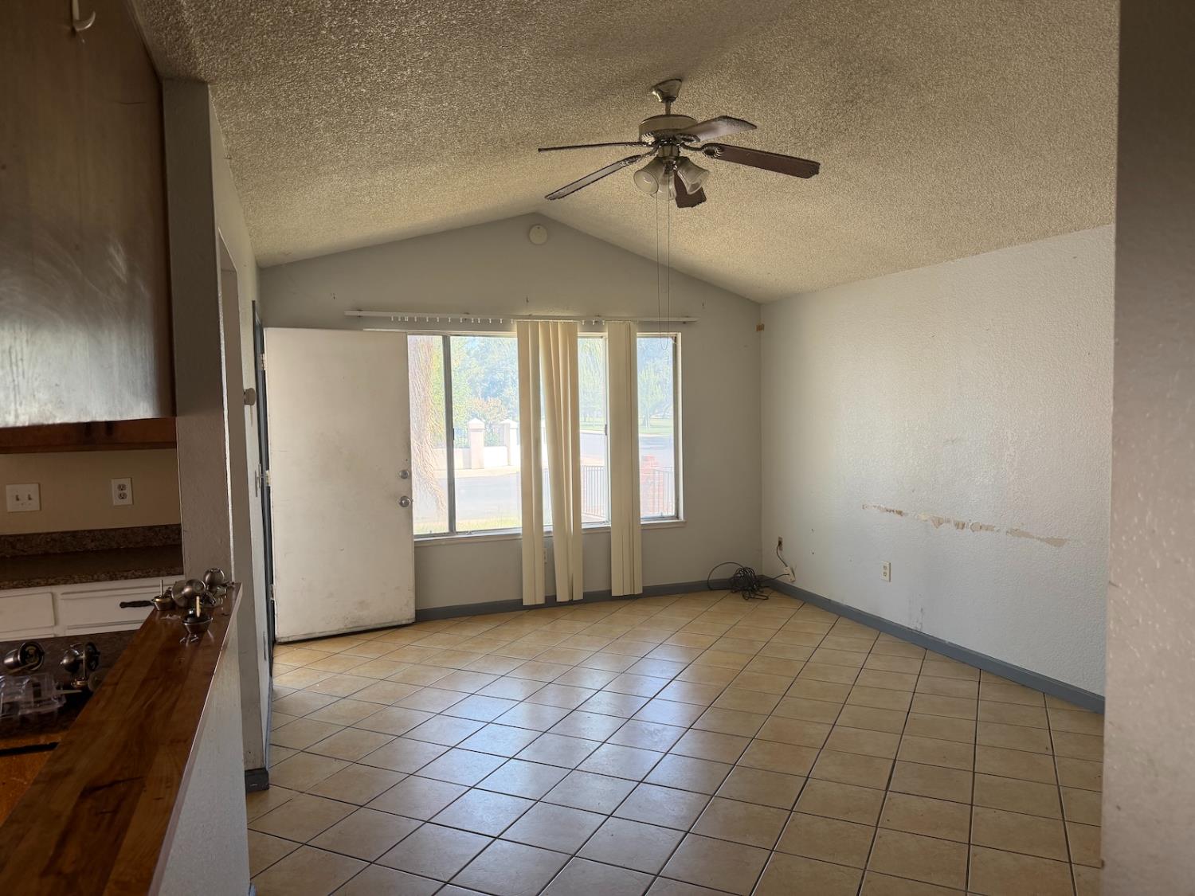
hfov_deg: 71.6
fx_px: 829
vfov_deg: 56.8
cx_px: 598
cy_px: 448
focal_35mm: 24
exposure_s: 1/212
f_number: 1.78
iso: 160
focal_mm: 6.76
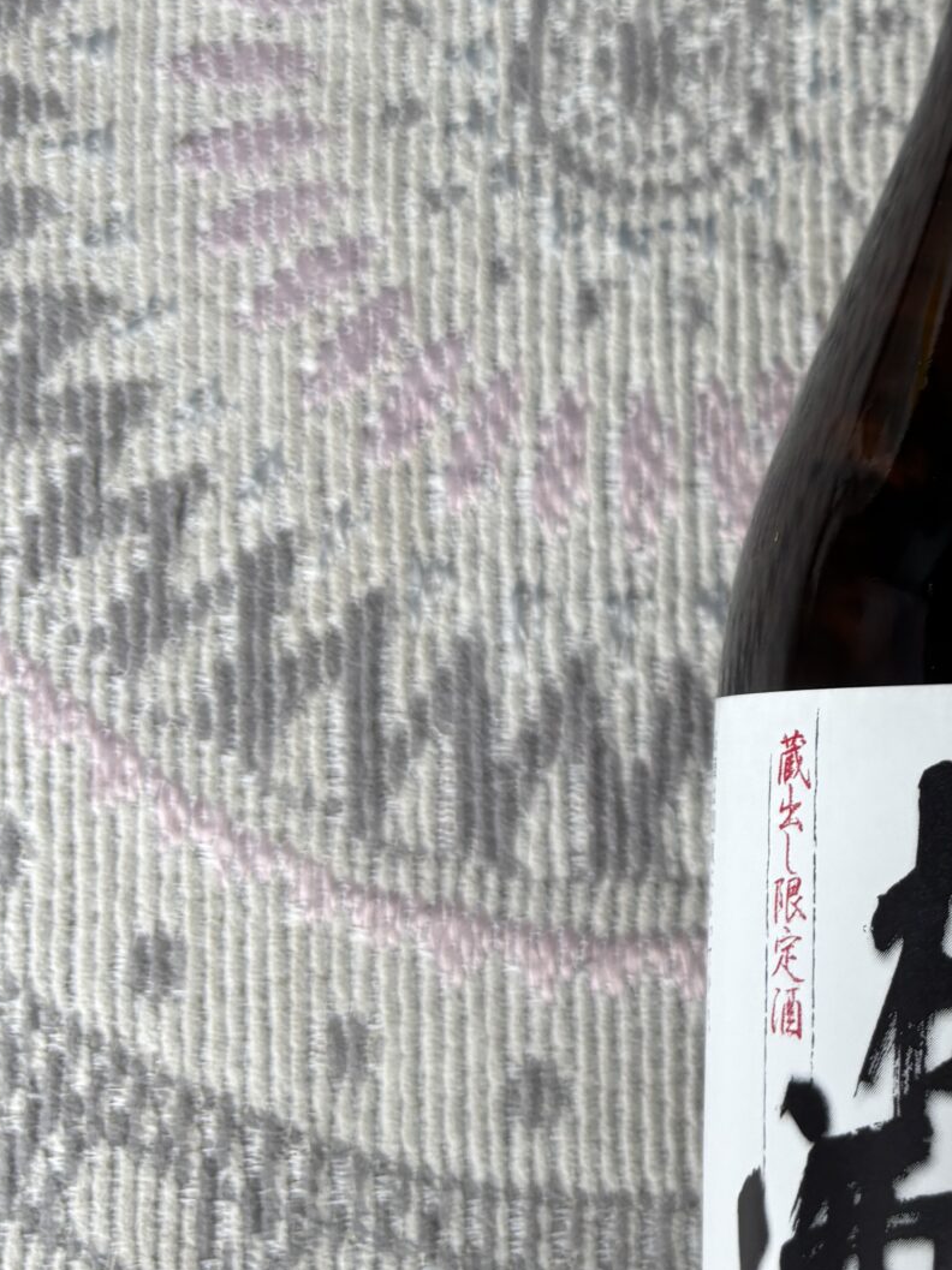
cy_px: 353
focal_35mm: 63
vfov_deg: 30.3
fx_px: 2312
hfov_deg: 21.6
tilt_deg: -86.4
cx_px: 1135
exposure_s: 1/121
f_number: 1.6
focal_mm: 5.96
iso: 64
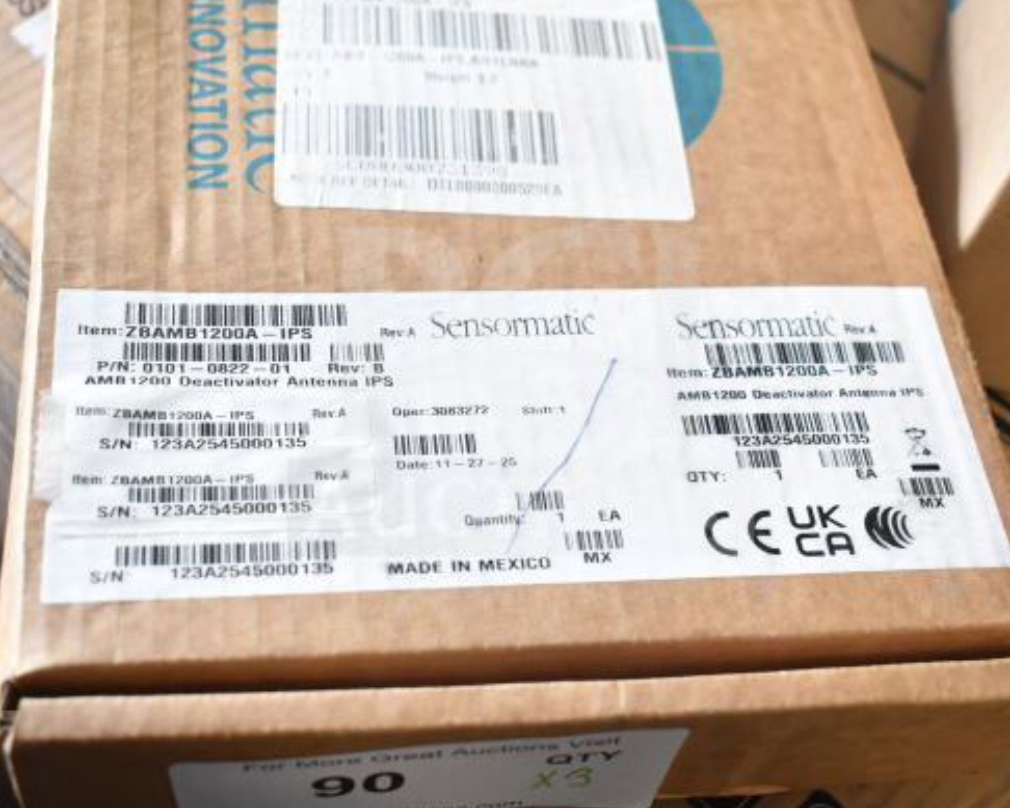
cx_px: 520
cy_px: 392
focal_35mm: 53
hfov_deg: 35.4
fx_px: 1585
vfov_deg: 28.6
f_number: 5
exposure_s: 1/100
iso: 1600
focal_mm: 30
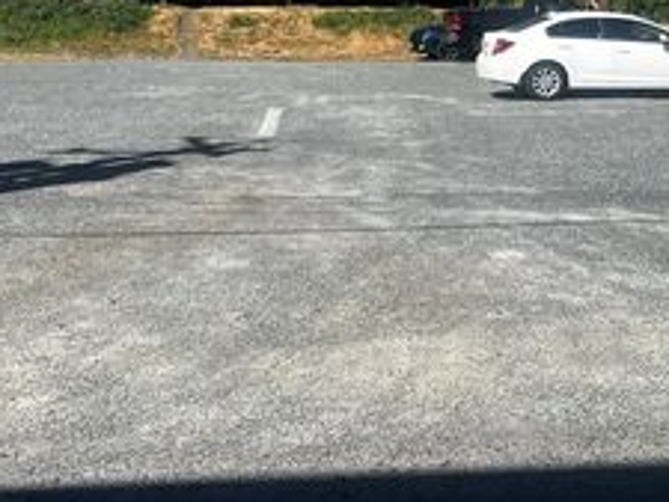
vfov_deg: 18.9
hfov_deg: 26.3
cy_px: -80
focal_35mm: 74
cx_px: 345
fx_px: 1431
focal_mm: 5.7
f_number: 1.5
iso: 50
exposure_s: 1/4115
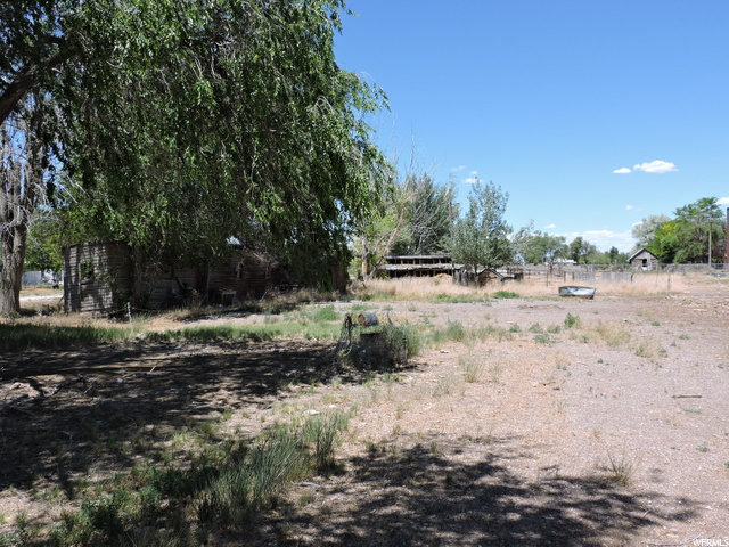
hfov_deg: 60.0
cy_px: 274
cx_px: 364
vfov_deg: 46.8
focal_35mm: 30
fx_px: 632
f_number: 3.1
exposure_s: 1/1000
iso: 100
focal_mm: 5.4
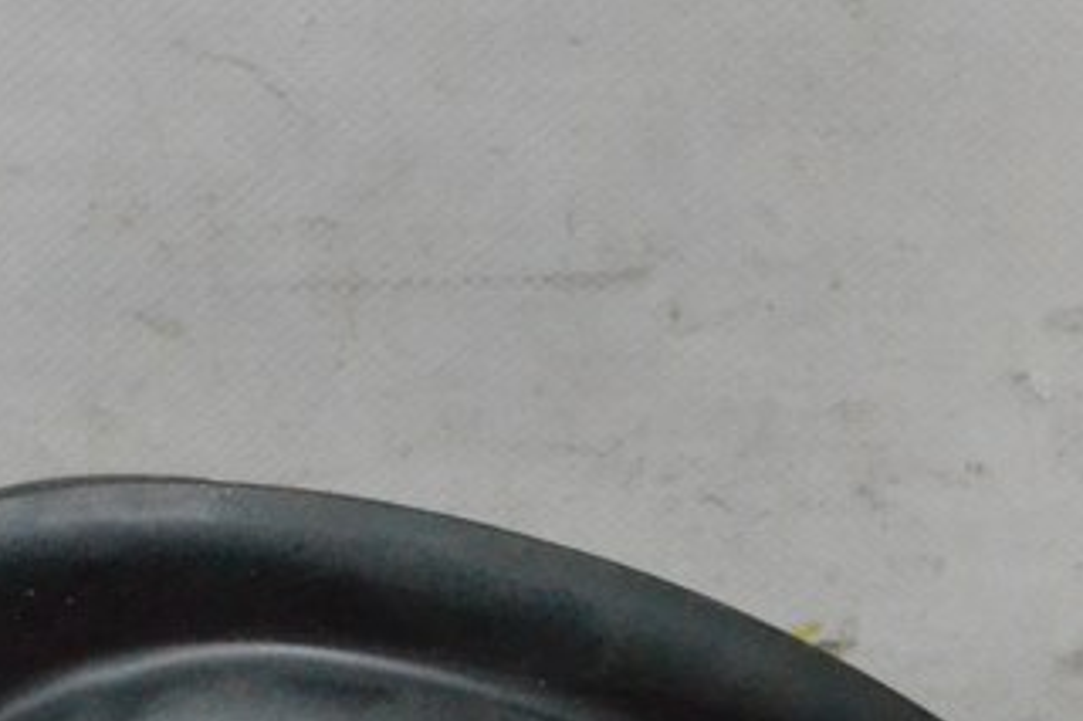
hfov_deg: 11.9
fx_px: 5202
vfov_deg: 7.9
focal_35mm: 173
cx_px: 413
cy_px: 773
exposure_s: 1/160
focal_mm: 36
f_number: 9
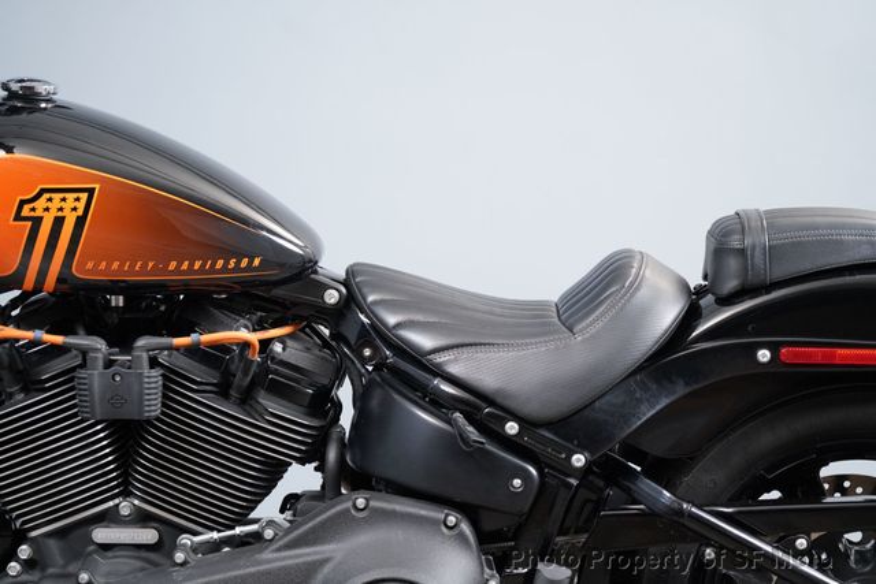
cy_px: 292
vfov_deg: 13.0
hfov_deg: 19.5
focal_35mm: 105
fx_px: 2555
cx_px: 438
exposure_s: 1/125
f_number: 4
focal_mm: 105
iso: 2000
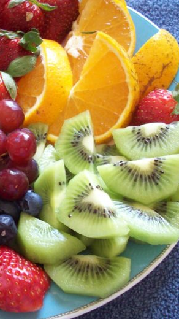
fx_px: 456
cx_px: 32
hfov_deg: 21.9
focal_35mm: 54
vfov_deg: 38.5
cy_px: 160
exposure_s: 1/45
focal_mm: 6.2
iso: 160
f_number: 2.8
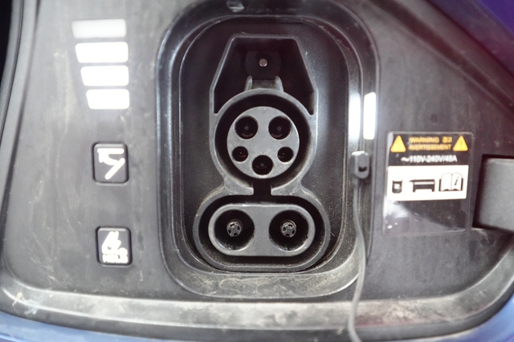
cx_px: 257
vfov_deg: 46.4
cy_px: 171
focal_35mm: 28
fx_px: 400
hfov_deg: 65.5
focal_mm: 28
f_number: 2.8
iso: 12800
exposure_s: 1/125
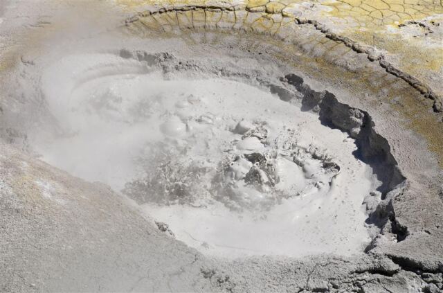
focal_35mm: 112
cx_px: 222
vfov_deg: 12.1
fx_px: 1381
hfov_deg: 18.2
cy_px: 146
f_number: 8
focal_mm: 75
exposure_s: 1/1000
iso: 200
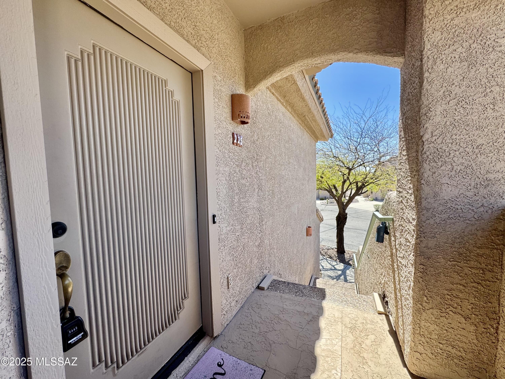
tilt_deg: -4.2
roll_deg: +1.4
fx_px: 204
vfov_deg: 85.7
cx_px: 252
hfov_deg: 102.1
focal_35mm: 14
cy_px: 190
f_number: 2.2
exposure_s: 1/485
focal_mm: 2.22
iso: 40
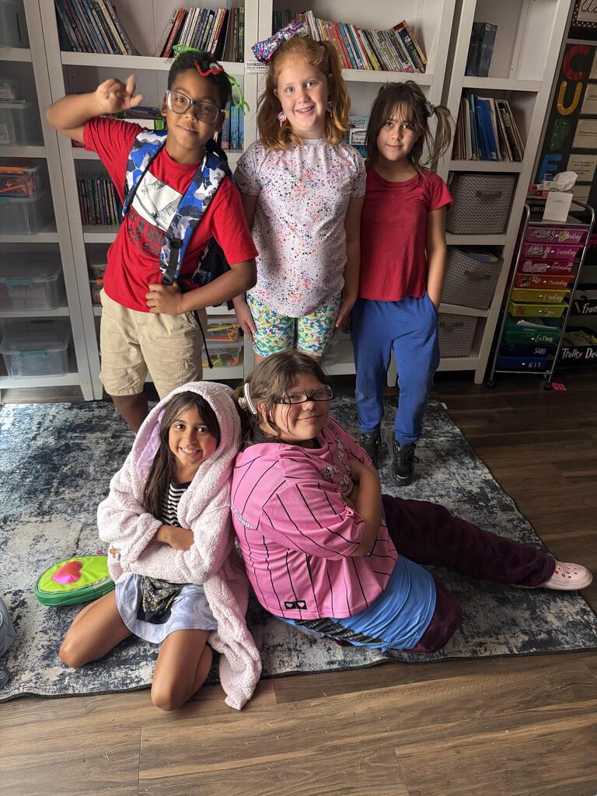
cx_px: 298
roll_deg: -4.0
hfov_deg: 56.8
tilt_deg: -28.4
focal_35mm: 24
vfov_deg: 71.6
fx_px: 552
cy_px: 398
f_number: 1.78
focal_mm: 6.76
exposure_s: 1/60
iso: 320
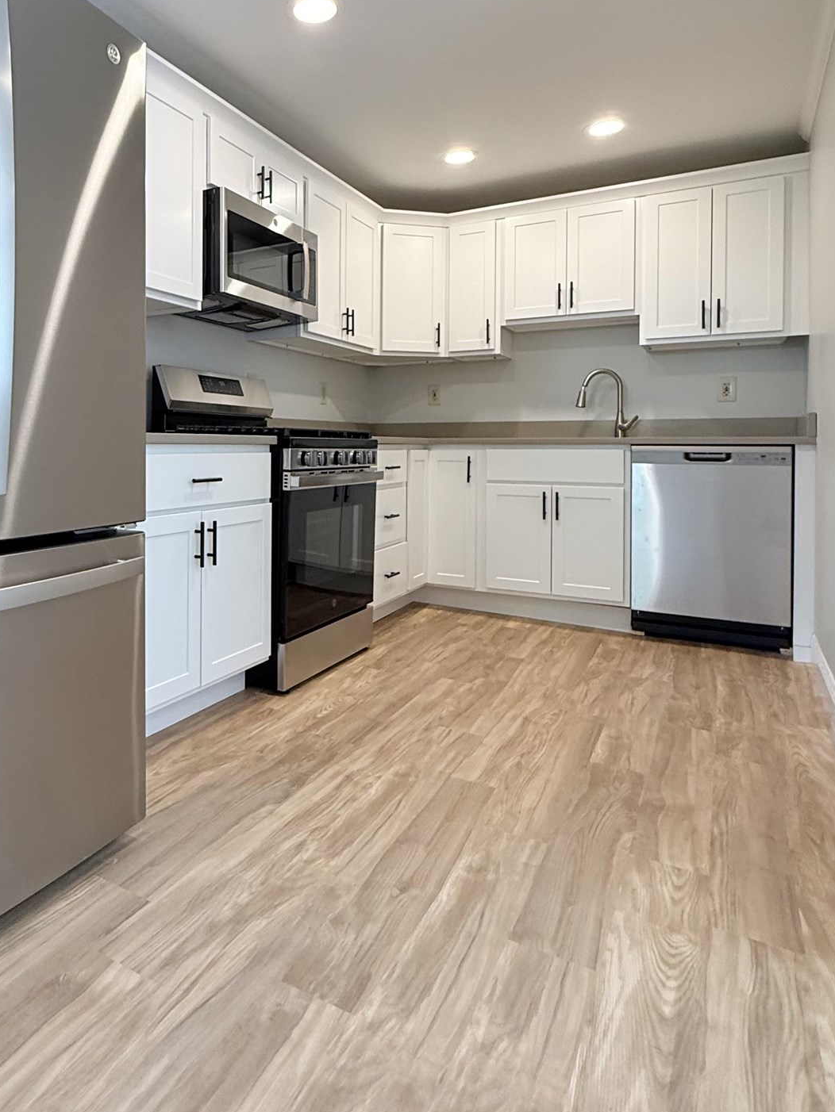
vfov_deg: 73.2
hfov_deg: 57.2
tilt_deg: -0.8
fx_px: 740
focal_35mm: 23
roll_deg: +1.1
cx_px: 256
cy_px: 451
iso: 200
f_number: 2.2
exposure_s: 1/120
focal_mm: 2.22
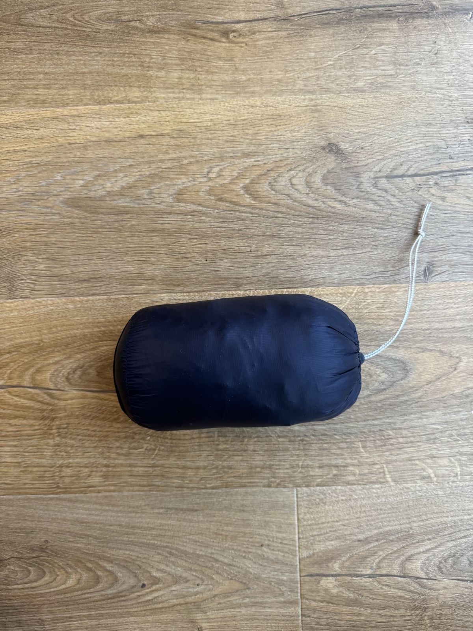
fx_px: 437
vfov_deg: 71.6
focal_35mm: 24
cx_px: 236
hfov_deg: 56.8
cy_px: 316
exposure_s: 1/60
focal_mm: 6.86
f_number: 1.78
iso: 320
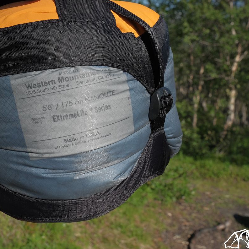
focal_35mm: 45
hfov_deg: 37.2
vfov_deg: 37.6
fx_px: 366
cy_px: 124
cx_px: 85
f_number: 11
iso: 400
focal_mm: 23
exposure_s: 1/400
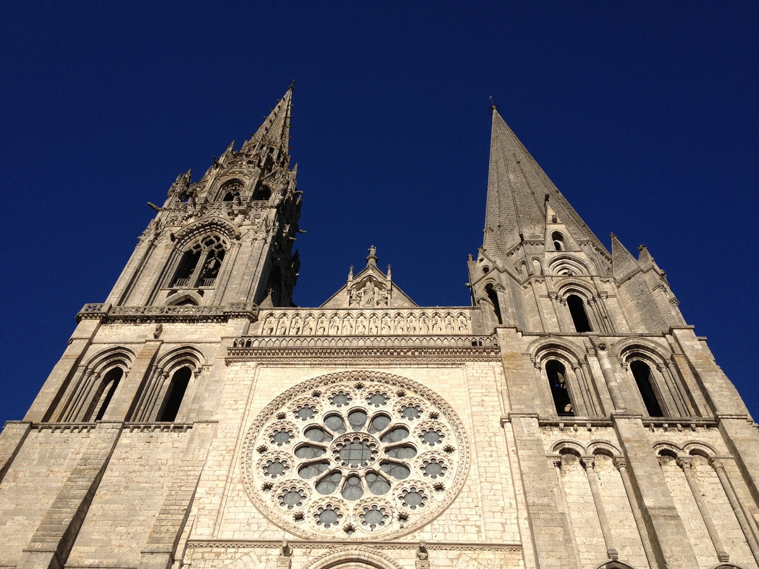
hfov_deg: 52.6
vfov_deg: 40.7
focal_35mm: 35
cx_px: 380
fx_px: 767
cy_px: 284
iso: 50
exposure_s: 1/2632
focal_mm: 4.28
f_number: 2.4
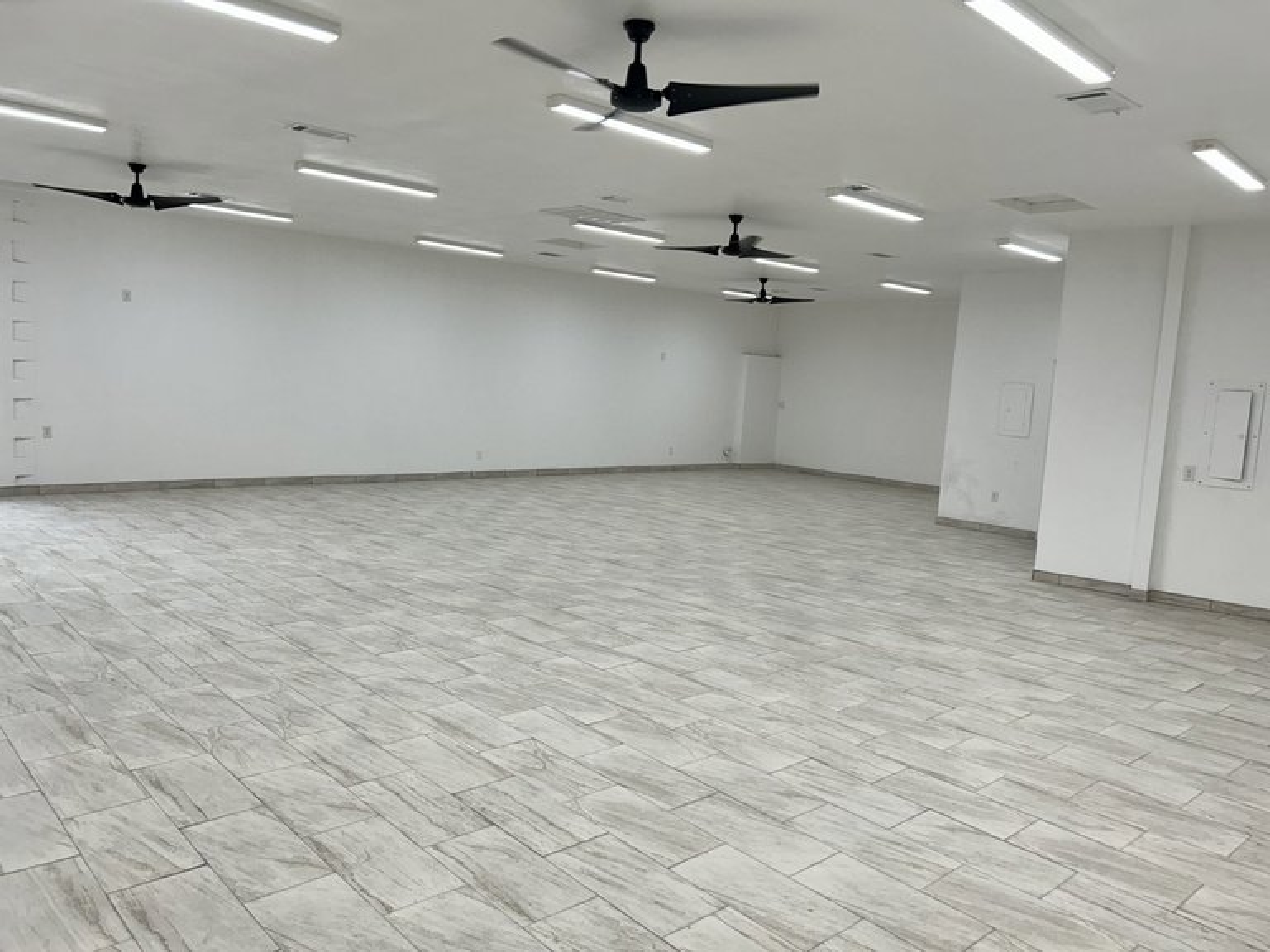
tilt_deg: -4.6
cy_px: 476
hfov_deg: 67.3
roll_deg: -3.8
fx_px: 954
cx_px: 635
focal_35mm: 26
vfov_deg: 53.1
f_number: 1.5
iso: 40
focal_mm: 5.7
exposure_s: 1/169
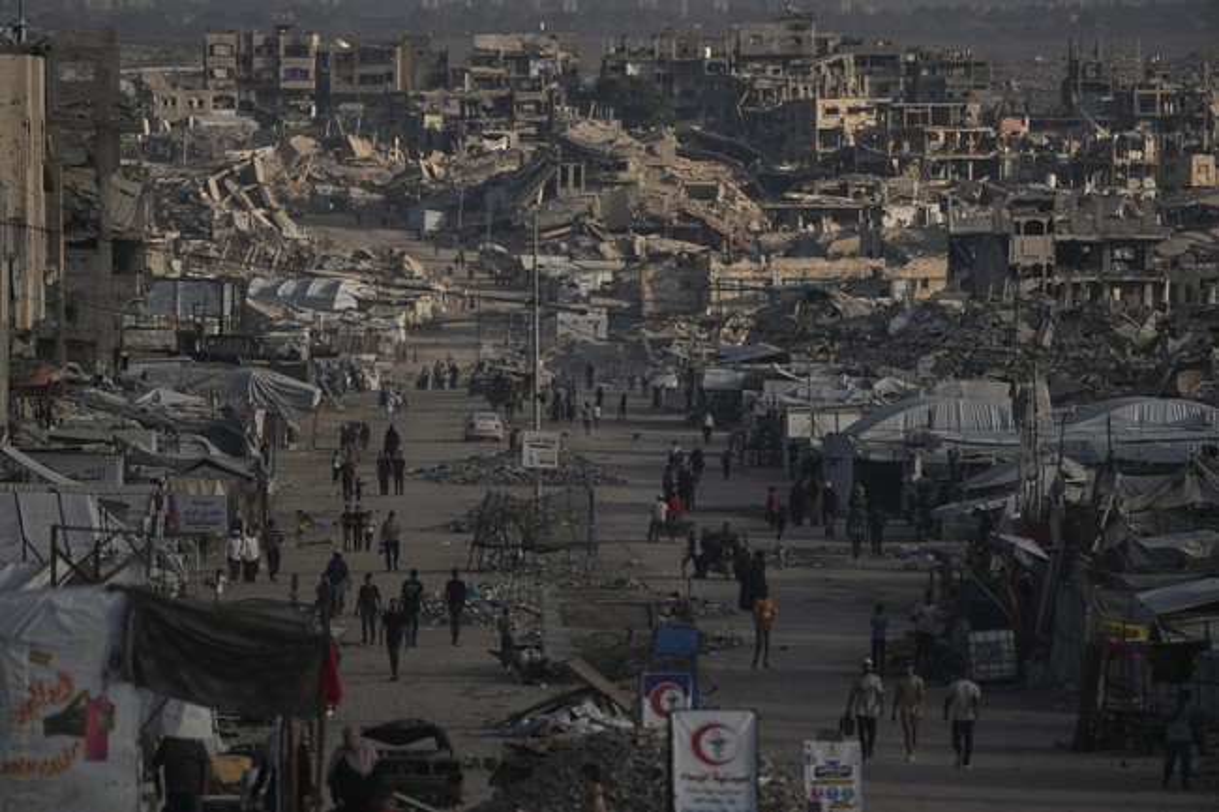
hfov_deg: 5.2
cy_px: 406
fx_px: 13540
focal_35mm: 400
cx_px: 610
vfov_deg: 3.4
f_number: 5.6
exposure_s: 1/3200
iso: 250
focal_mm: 400
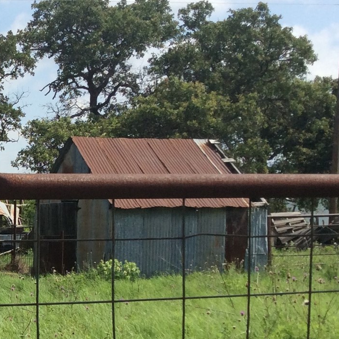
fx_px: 909
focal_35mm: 82
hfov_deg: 19.3
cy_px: 268
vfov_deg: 20.9
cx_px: -120
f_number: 2.4
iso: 32
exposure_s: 1/1733
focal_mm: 3.3
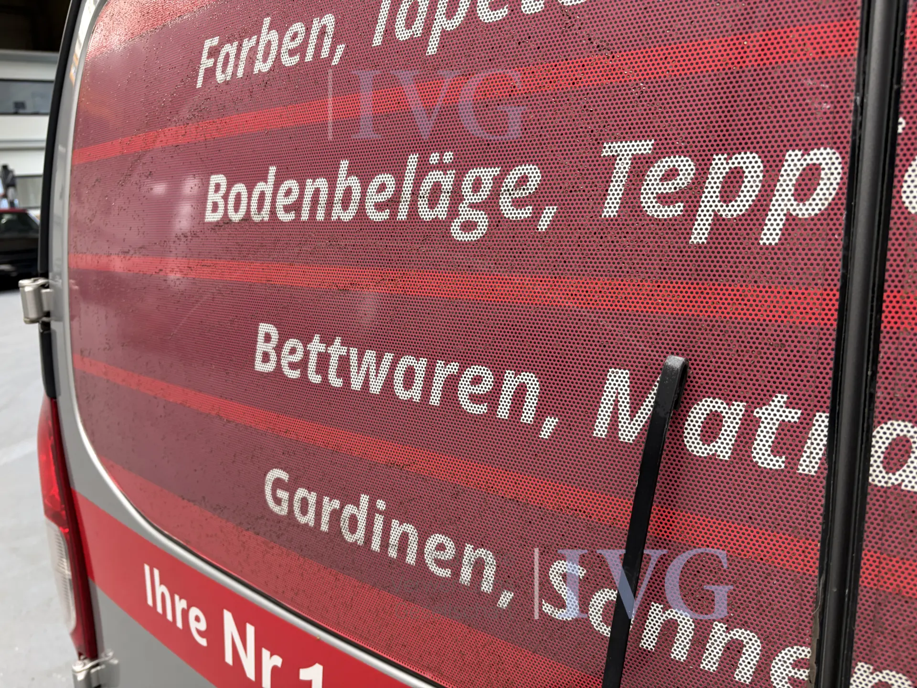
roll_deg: +2.9
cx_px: 458
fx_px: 689
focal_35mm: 26
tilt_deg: -12.1
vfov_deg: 53.1
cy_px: 344
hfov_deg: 67.3
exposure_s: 1/121
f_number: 1.6
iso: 80
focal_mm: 5.96
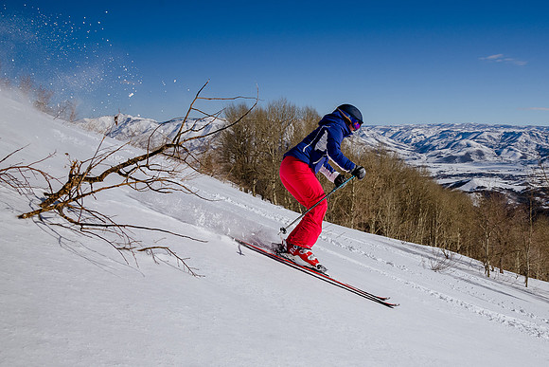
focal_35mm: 35
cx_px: 382
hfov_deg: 53.6
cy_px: 177
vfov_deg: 38.4
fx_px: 526
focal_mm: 24
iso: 200
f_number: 9
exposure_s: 1/2500
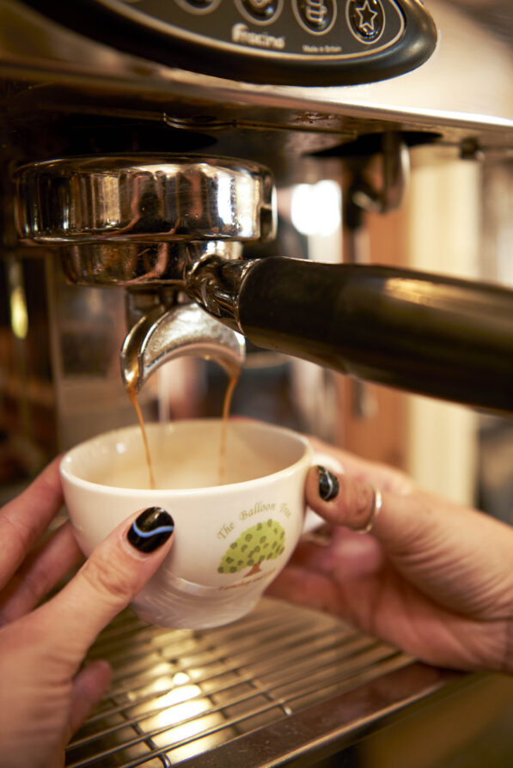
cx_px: 256
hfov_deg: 36.9
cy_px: 384
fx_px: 769
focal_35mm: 36
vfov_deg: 53.1
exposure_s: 1/160
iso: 640
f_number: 2.8
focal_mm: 36
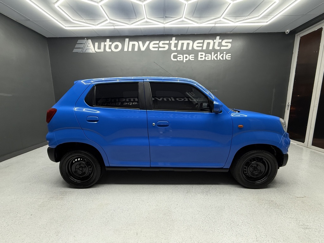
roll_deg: +1.2
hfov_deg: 102.1
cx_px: 162
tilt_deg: -8.9
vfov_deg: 85.7
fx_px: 131
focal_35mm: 14
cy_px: 122
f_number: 2.2
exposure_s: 1/50
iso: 250
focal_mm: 2.22
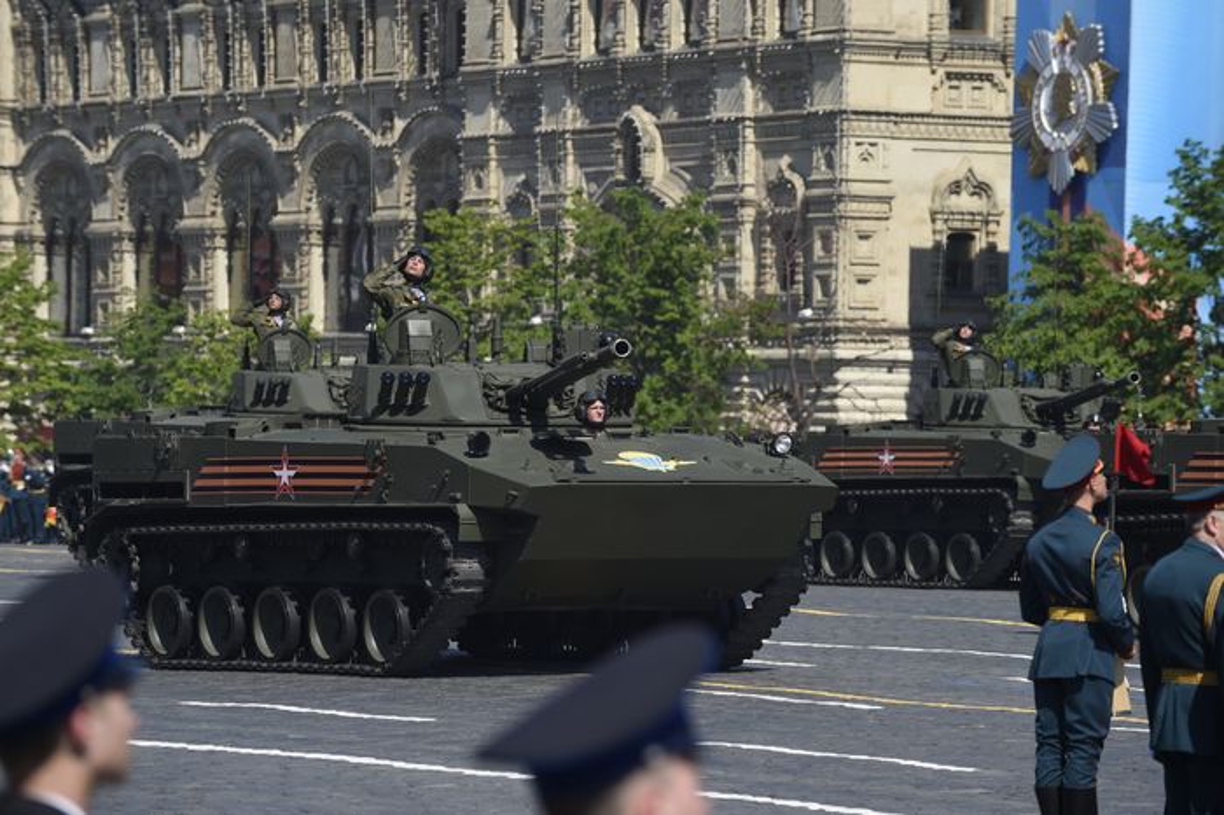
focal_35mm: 200
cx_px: 612
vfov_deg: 6.9
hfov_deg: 10.3
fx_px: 6796
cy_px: 408
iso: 400
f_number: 7.1
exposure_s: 1/2000
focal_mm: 200
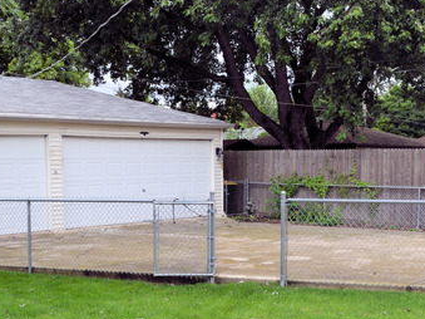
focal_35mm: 49
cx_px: 229
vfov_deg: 29.3
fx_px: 601
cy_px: 230
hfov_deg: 38.9
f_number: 5.6
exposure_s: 1/125
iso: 100
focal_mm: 18
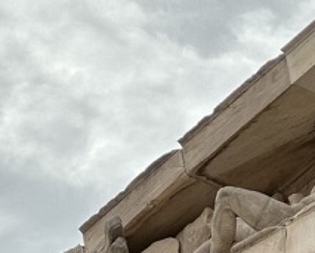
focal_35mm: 361
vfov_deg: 4.3
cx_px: 365
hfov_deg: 5.3
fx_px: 3370
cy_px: 470
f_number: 2.8
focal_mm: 9
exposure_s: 1/356
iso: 32
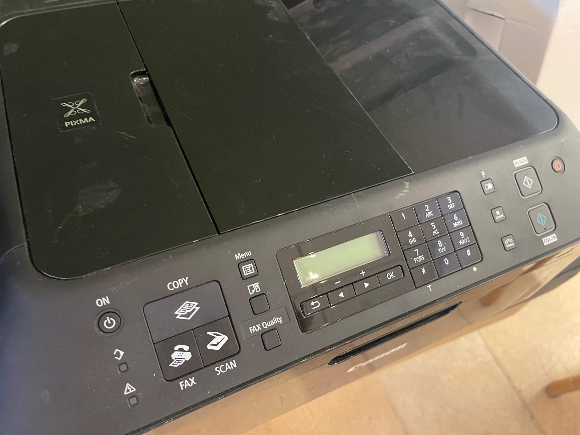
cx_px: 290
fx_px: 436
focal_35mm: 26
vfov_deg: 53.0
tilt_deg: -53.2
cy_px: 218
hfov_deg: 67.3
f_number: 1.6
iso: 640
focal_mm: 5.1
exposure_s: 1/33
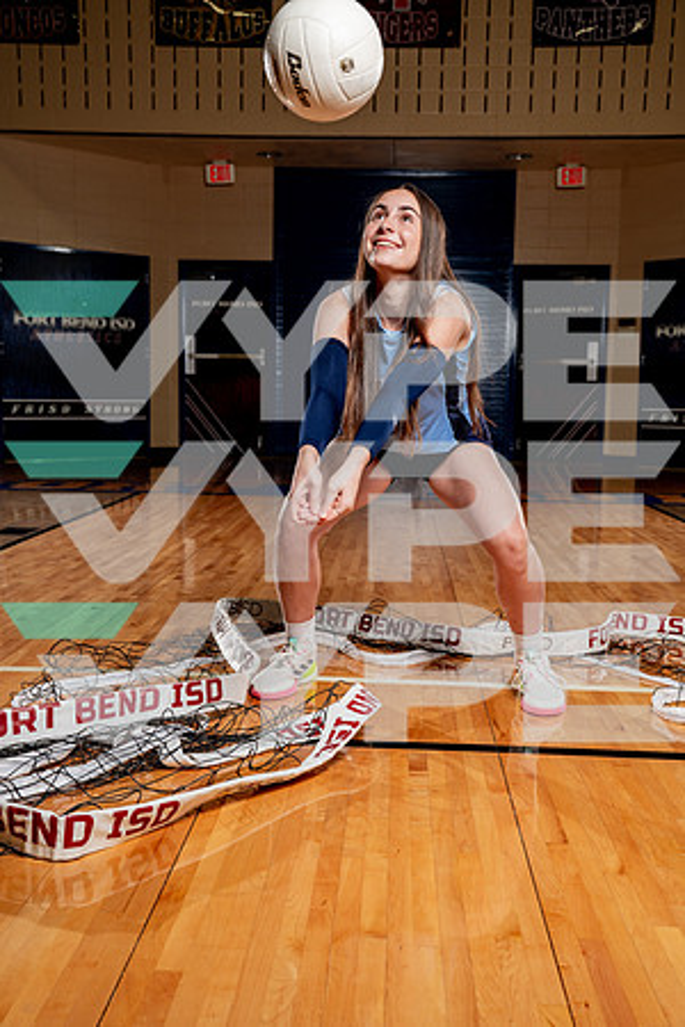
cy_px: 514
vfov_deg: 48.5
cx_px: 342
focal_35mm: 40
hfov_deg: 33.4
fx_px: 1142
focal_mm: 40
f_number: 5.6
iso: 200
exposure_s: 1/250
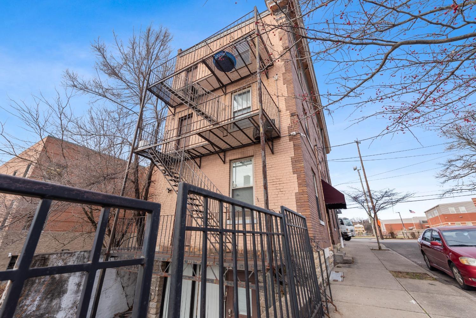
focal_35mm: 14
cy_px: 159
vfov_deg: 81.2
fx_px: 185
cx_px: 238
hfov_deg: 104.2
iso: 100
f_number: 8
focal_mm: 14
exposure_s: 1/400
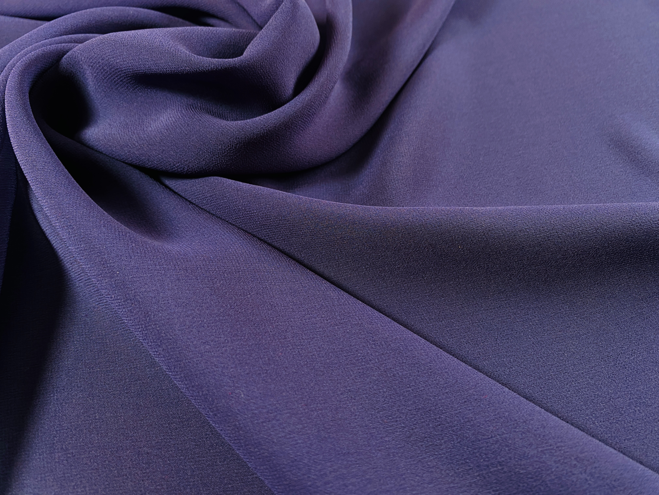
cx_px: 330
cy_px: 248
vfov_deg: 54.9
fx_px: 476
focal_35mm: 25
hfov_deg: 69.4
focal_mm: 4.25
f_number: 1.8
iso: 80
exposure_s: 1/50
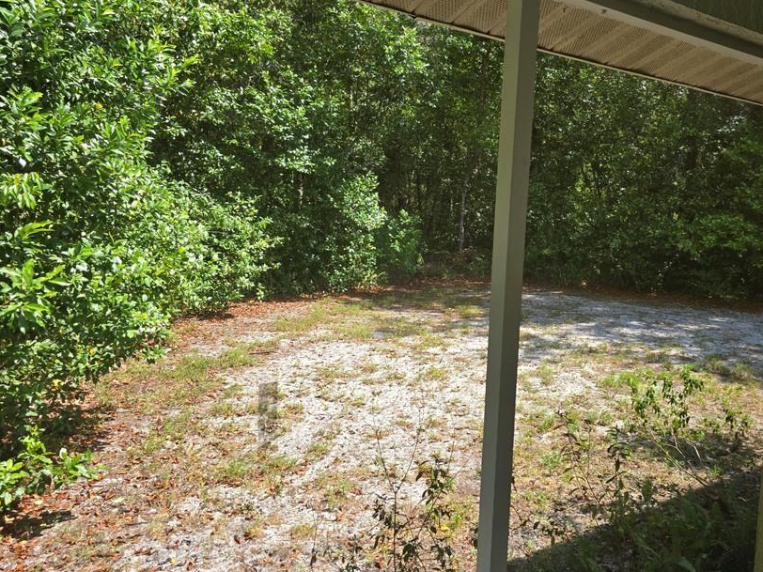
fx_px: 639
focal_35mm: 29
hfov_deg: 60.8
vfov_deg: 48.2
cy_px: 261
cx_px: 476
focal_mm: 6.3
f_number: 1.7
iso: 16
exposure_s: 1/180
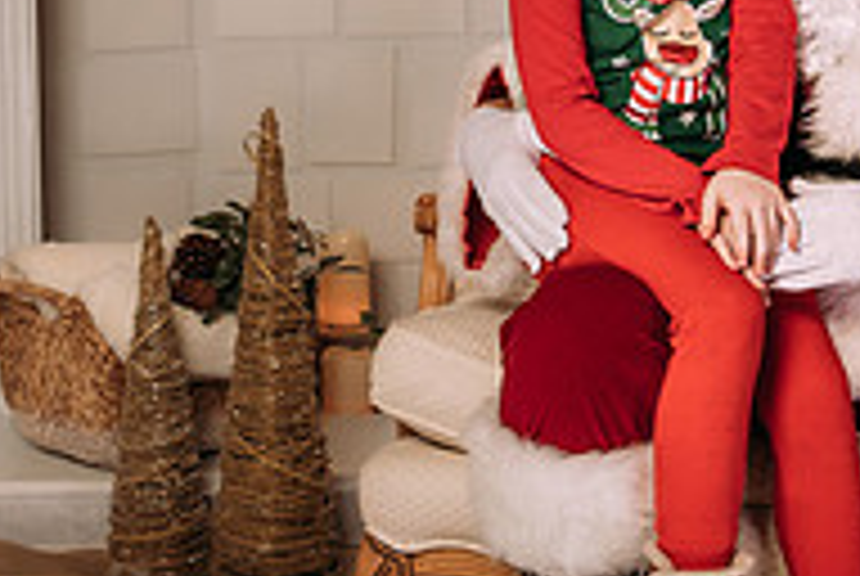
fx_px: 2751
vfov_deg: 11.9
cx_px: 494
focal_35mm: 115
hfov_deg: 17.8
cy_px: 161
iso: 100
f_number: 5.6
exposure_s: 1/100
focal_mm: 35
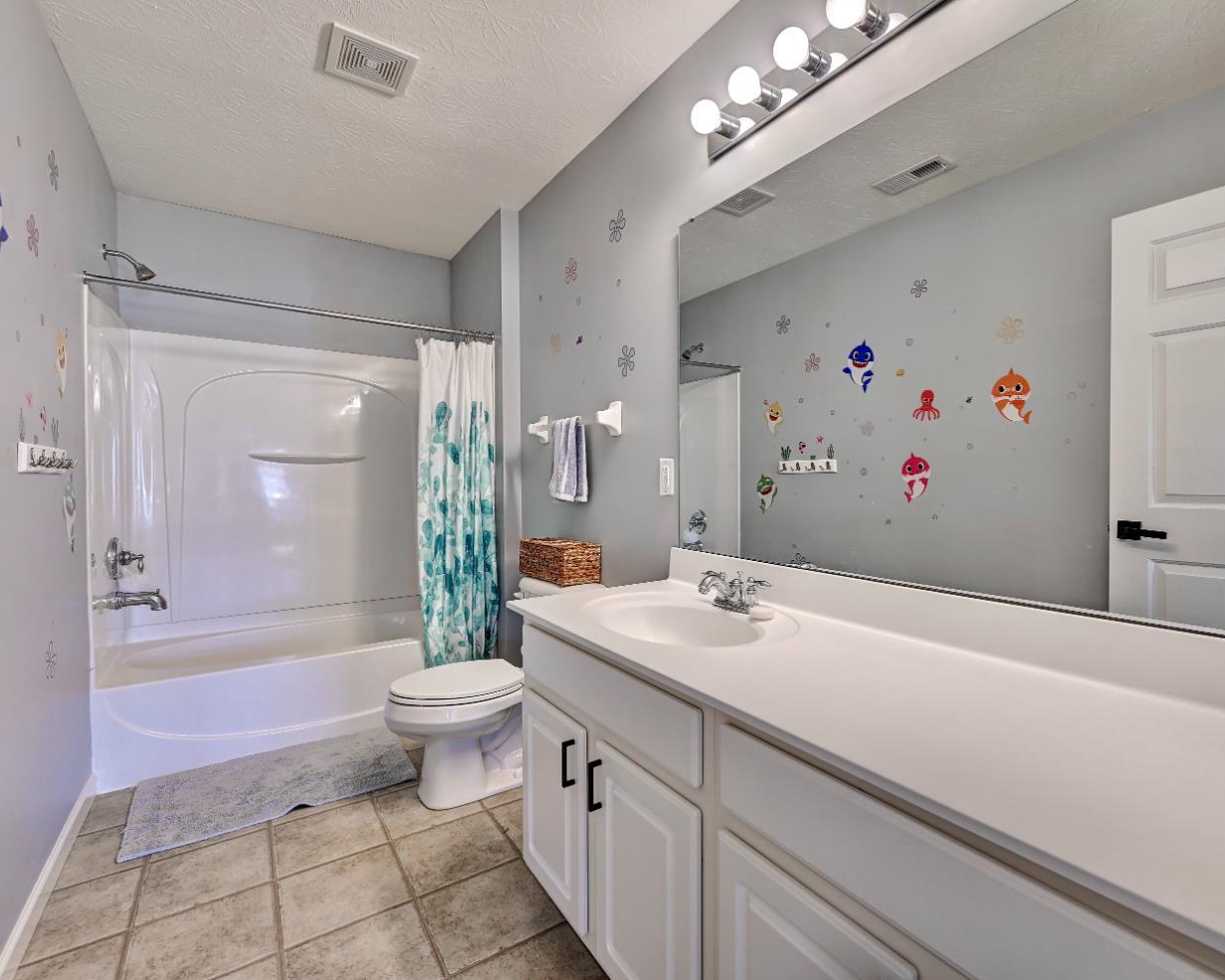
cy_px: 485
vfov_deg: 80.4
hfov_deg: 93.0
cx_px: 649
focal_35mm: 16
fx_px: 580
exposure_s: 1/8
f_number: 8
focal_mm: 14
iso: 400
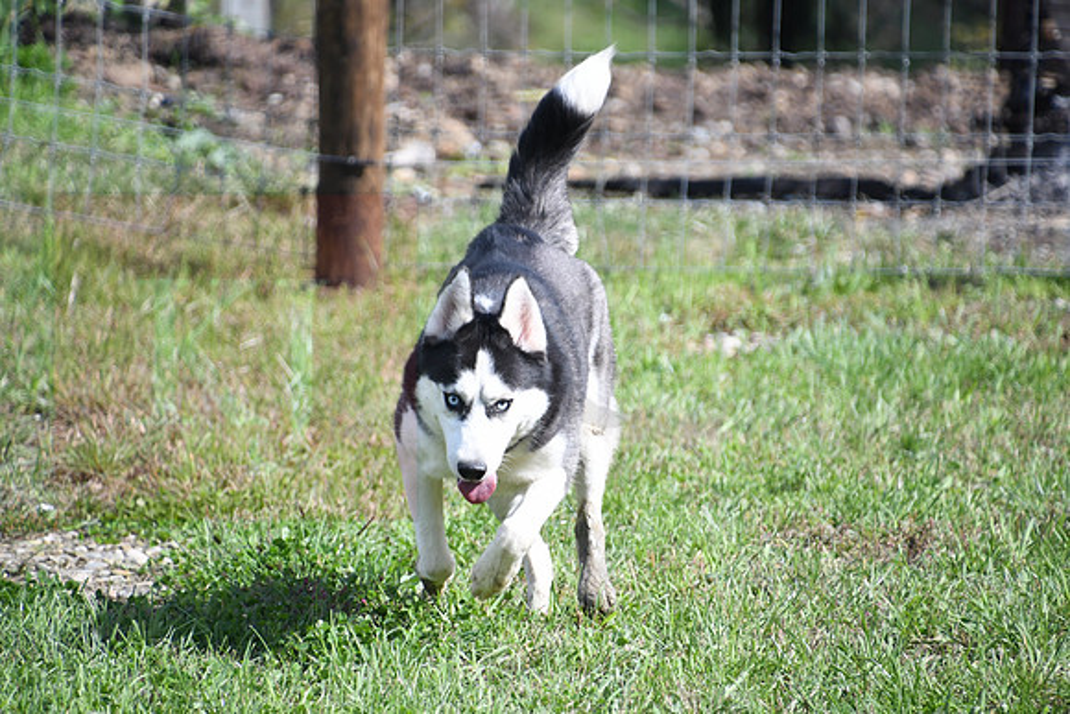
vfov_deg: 3.1
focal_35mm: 450
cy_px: 357
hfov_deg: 4.6
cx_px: 535
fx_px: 13378
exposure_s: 1/1250
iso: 800
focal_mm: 300
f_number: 6.3
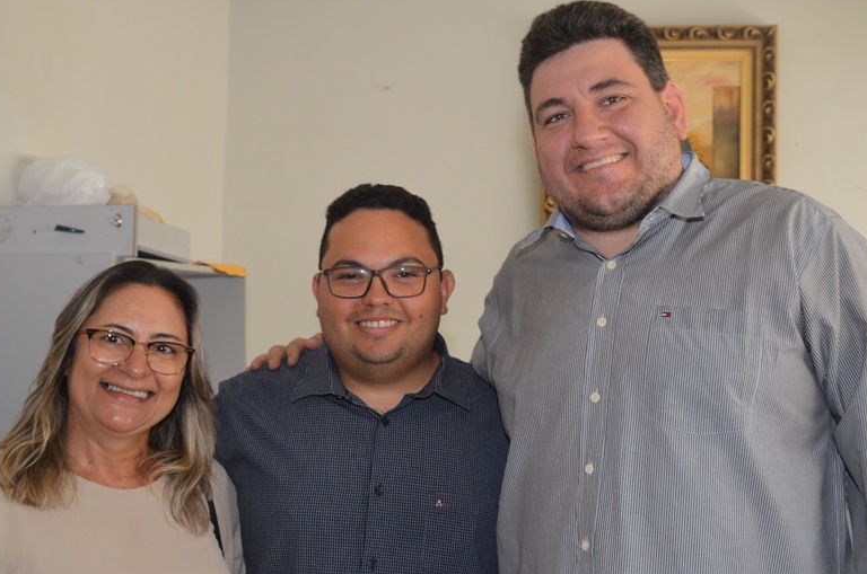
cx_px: 443
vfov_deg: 36.4
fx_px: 865
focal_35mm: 36
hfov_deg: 53.2
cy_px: 372
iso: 450
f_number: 3.5
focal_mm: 18
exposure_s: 1/60
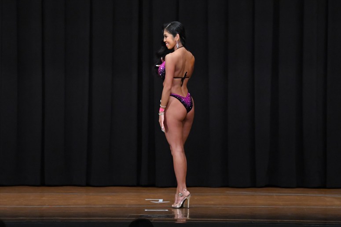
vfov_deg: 6.1
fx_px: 2130
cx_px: 170
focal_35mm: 225
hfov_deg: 9.2
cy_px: 114
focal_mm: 150
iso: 6400
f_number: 5.6
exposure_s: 1/400
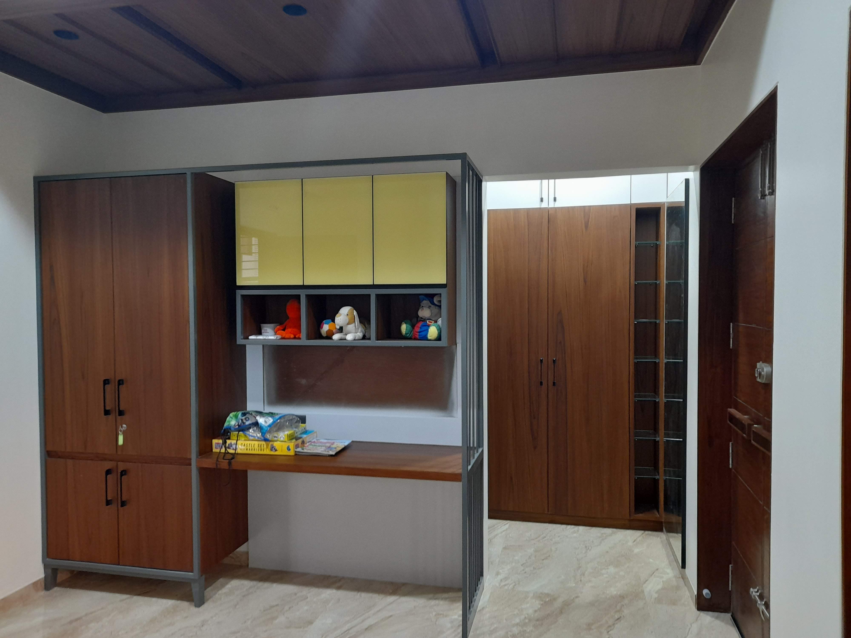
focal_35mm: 25
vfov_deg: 54.9
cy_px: 319
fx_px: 615
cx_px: 426
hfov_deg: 69.4
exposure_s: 1/33
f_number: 2
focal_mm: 4.6
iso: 400
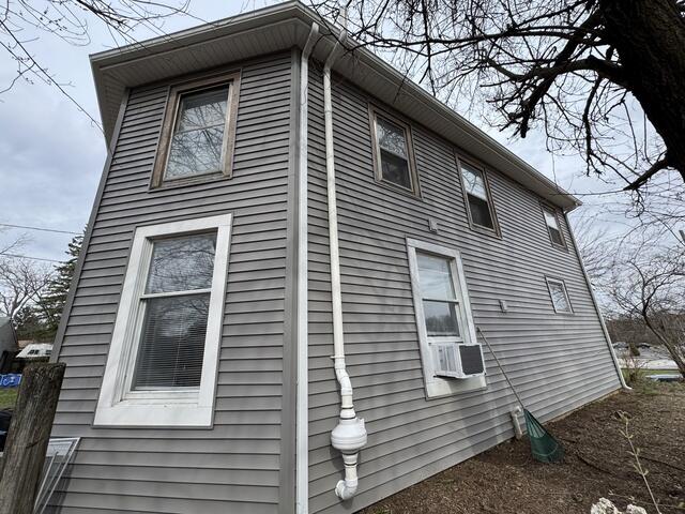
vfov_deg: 85.7
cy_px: 257
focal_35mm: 14
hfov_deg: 102.1
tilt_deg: +17.9
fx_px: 277
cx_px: 342
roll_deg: +3.0
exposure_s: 1/1006
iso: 40
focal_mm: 2.22
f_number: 2.2
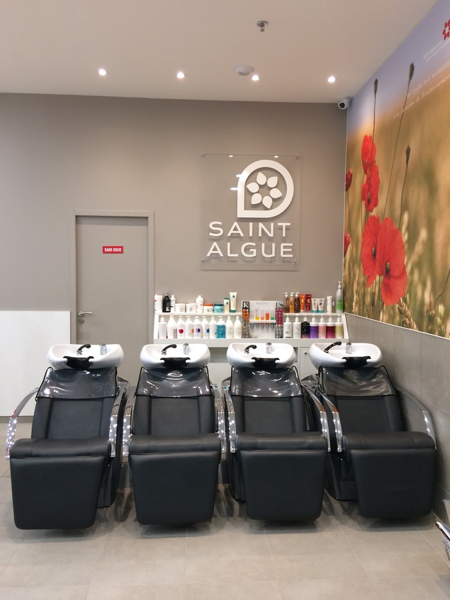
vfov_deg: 61.7
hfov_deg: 48.2
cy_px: 300
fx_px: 503
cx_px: 225
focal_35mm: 29
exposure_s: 1/33
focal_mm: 4.15
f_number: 2.2
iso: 100
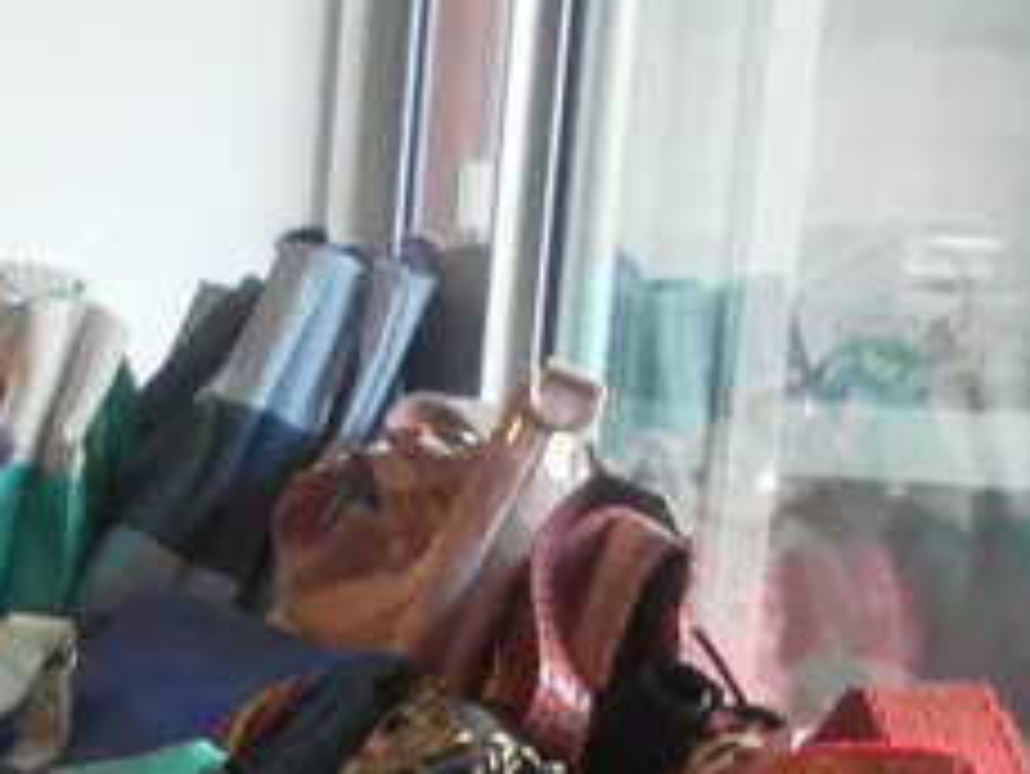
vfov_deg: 13.3
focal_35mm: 110
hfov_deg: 17.4
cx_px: -13
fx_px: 3275
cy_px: 754
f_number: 3.2
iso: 160
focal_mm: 4.9
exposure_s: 1/30
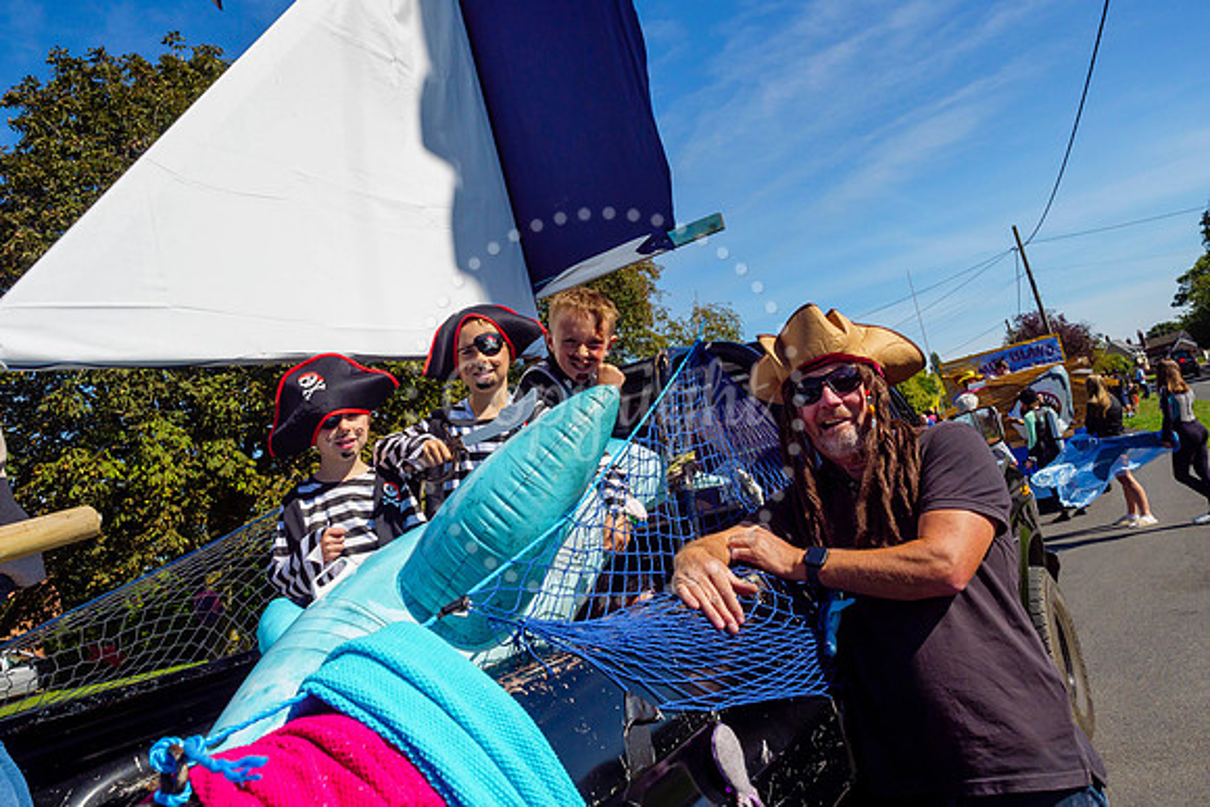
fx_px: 839
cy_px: 404
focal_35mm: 25
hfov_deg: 71.6
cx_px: 605
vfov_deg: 51.4
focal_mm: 12
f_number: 5
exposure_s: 1/3200
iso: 200
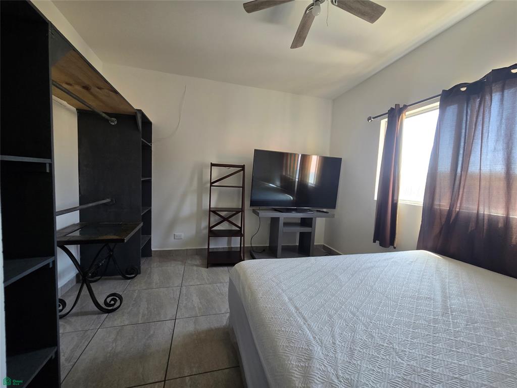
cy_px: 194
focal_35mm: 13
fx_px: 194
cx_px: 258
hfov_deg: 106.2
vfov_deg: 89.9
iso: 160
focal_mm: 2.2
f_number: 2.2
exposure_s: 1/60
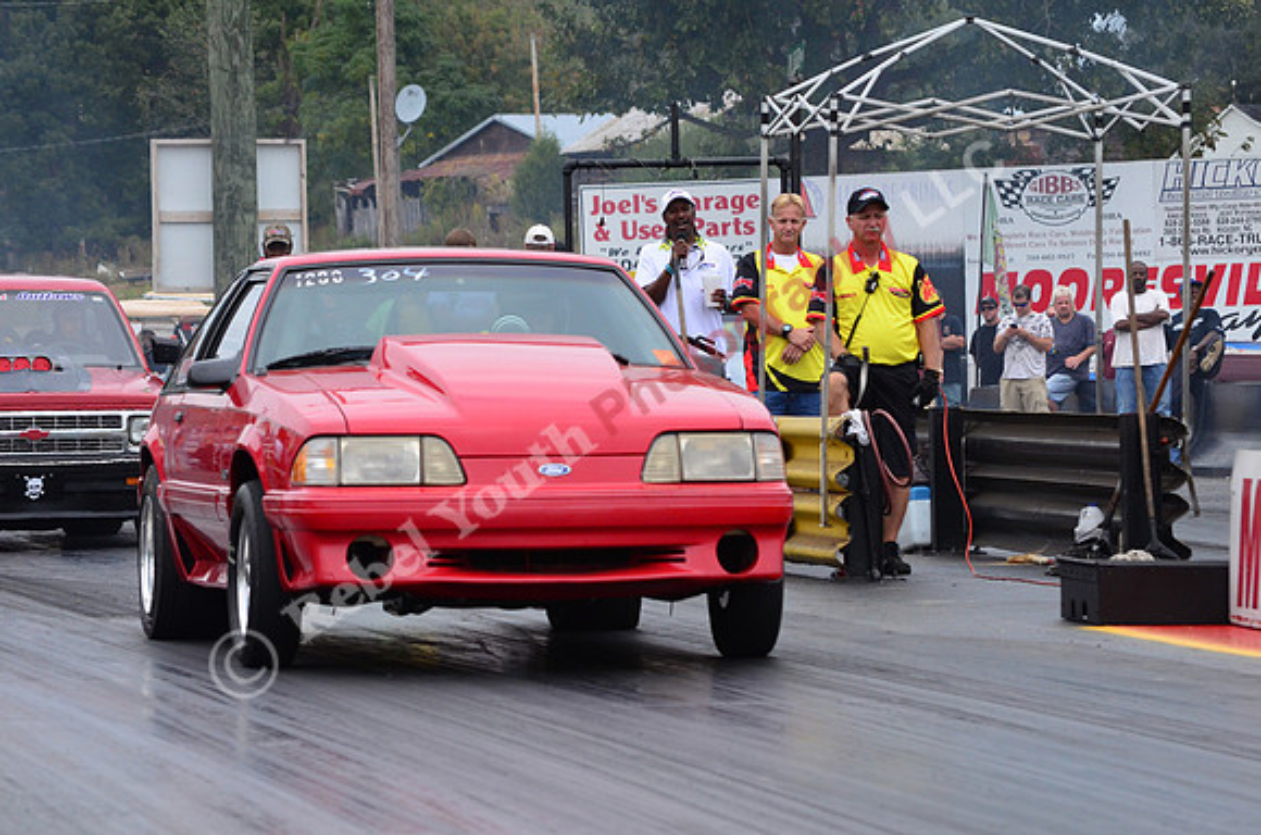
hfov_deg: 11.0
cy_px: 418
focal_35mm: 188
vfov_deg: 7.3
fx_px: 6553
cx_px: 630
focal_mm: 125
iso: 1000
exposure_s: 1/1250
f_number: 9
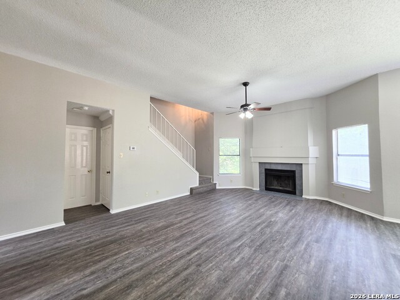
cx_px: 200
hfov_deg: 106.2
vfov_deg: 89.9
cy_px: 150
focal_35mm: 13
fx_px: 150
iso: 80
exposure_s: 1/120
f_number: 1.9
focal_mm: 2.2
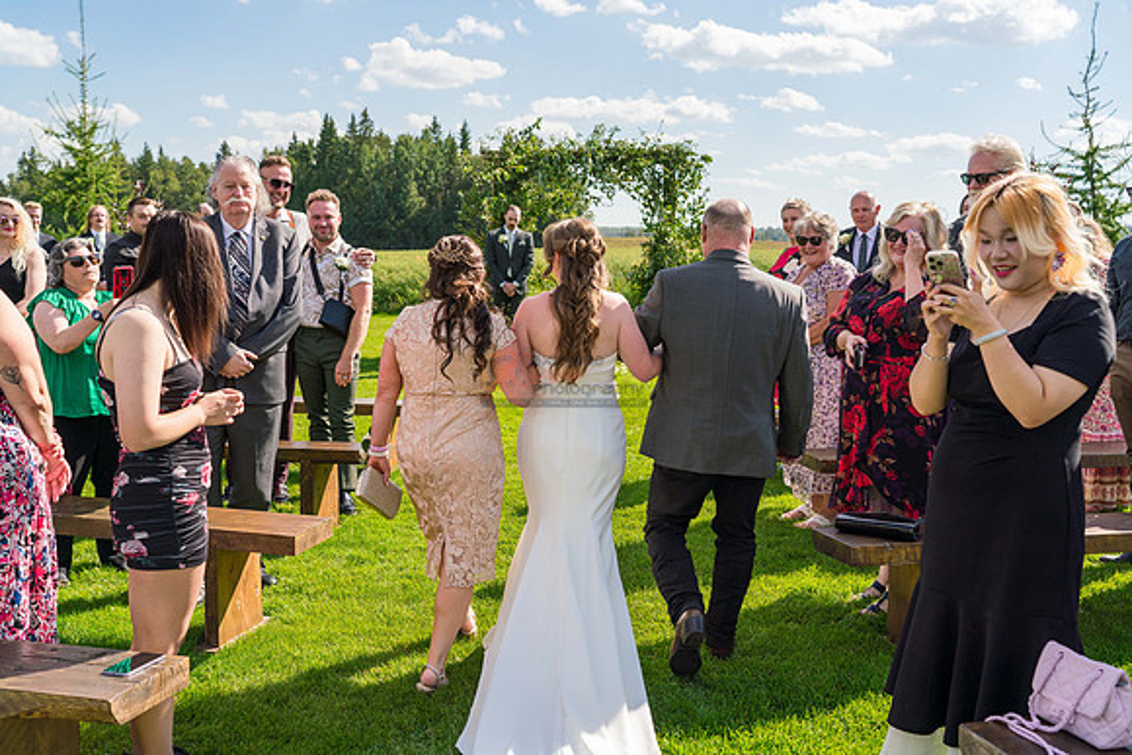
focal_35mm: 35
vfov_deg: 37.9
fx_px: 1101
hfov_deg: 54.4
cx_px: 566
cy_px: 378
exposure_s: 1/2000
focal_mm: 35
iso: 400
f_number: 4.5
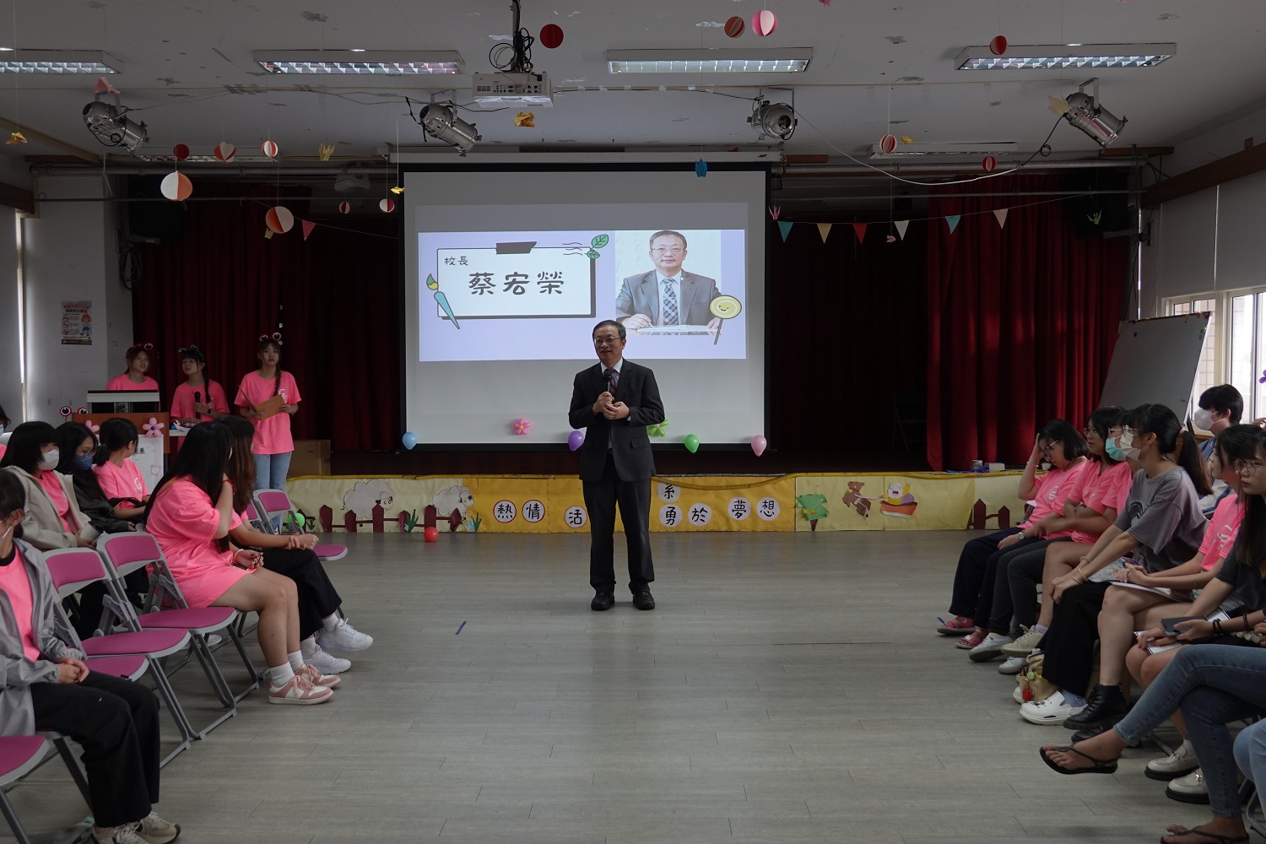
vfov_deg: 38.9
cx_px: 633
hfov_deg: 55.8
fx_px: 1196
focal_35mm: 34
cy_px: 422
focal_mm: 12.51
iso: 200
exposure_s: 1/40
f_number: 3.5
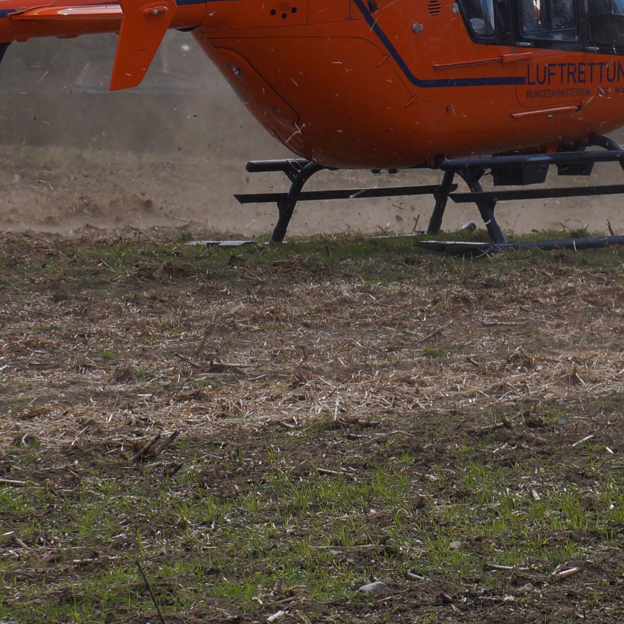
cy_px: 86
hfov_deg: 7.2
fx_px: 4986
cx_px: 461
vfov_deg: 7.1
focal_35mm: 244
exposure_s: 1/500
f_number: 7.1
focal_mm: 55
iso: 100
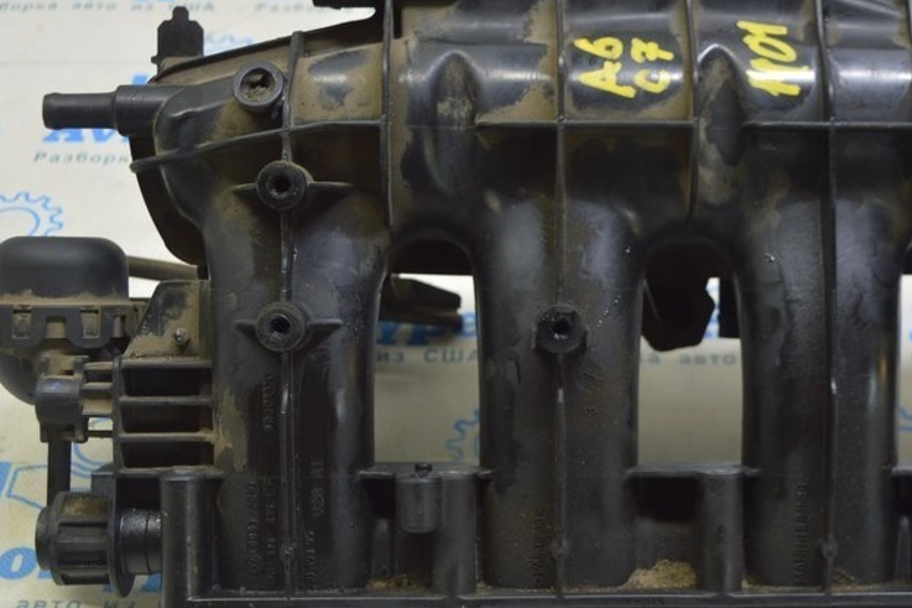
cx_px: 586
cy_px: 307
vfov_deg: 19.7
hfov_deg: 29.1
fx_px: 1747
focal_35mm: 69
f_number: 5.6
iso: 400
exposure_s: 1/20
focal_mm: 28
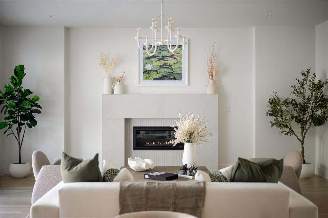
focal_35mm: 40
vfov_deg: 33.3
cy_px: 109
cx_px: 164
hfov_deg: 48.5
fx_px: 364
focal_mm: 40
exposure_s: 1/400
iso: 800
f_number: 2
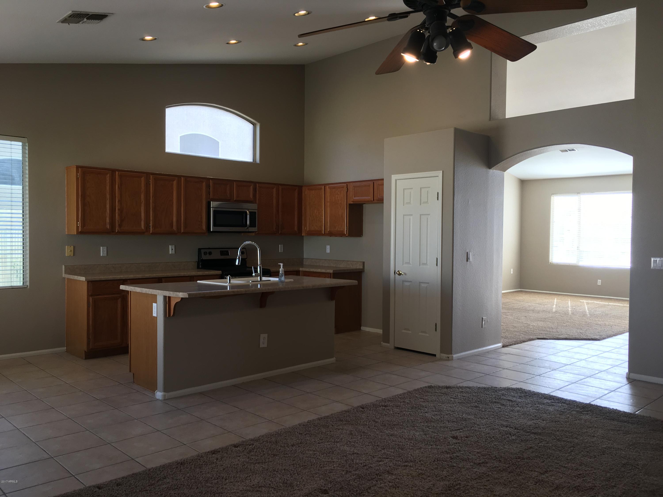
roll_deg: -0.7
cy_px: 248
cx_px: 332
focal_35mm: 29
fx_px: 555
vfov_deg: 48.2
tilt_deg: -1.2
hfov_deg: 61.7
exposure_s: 1/40
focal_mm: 4.15
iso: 25
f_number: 2.2
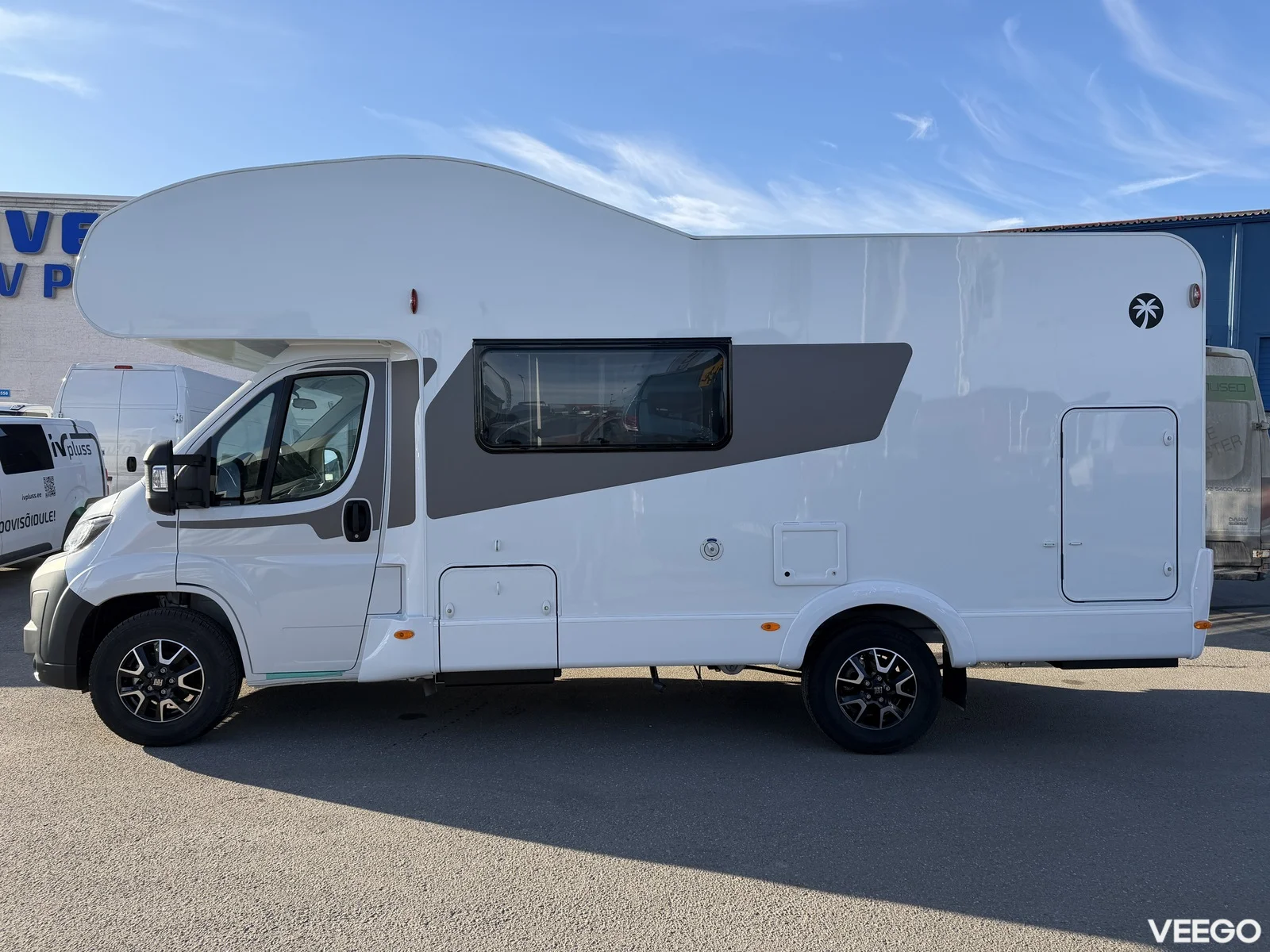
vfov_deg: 56.8
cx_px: 635
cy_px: 476
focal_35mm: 24
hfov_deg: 71.6
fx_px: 881
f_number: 1.78
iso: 80
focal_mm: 6.76
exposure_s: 1/2232
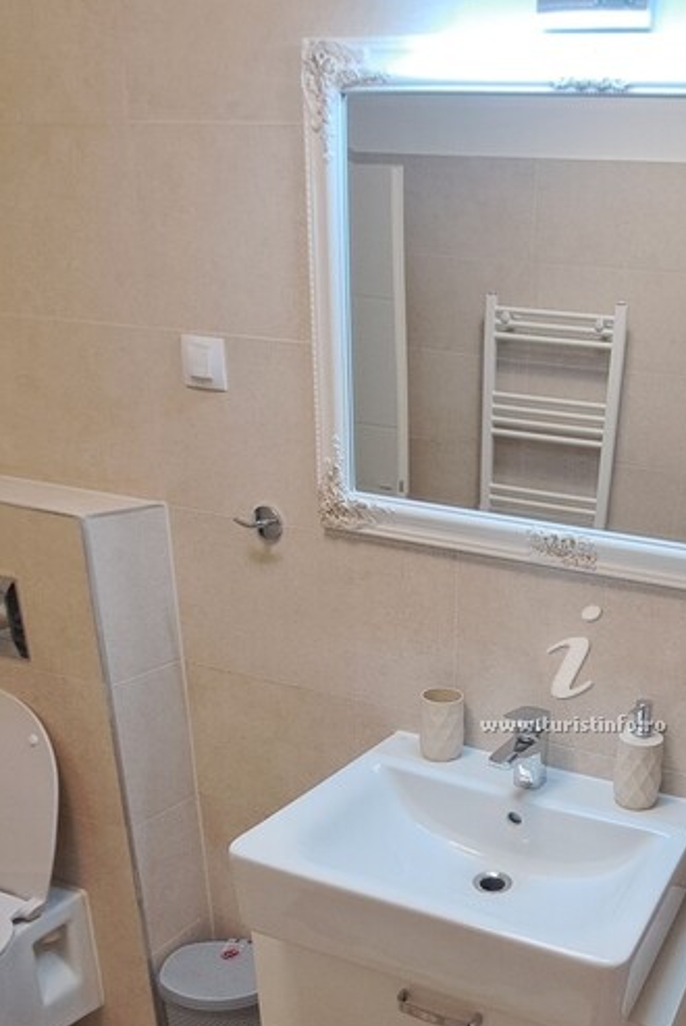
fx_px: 799
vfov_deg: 63.7
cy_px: 690
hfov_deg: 43.1
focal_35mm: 28
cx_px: 597
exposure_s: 1/50
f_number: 2.2
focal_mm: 1.74
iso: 100
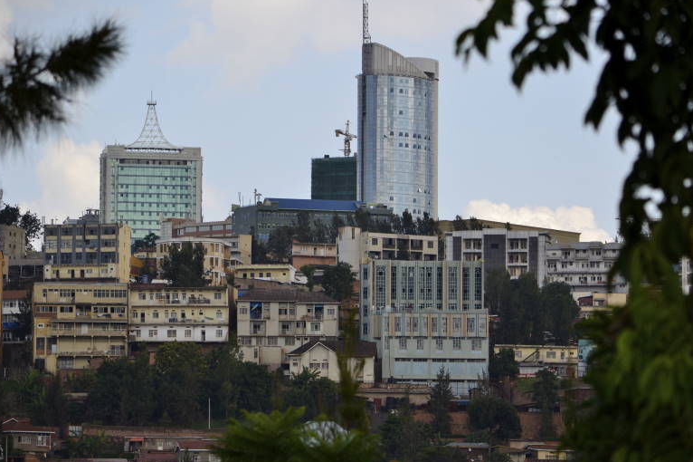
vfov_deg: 6.5
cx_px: 337
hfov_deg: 9.7
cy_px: 231
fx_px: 4070
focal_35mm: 212
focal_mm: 135
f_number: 5
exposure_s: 1/1600
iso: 400
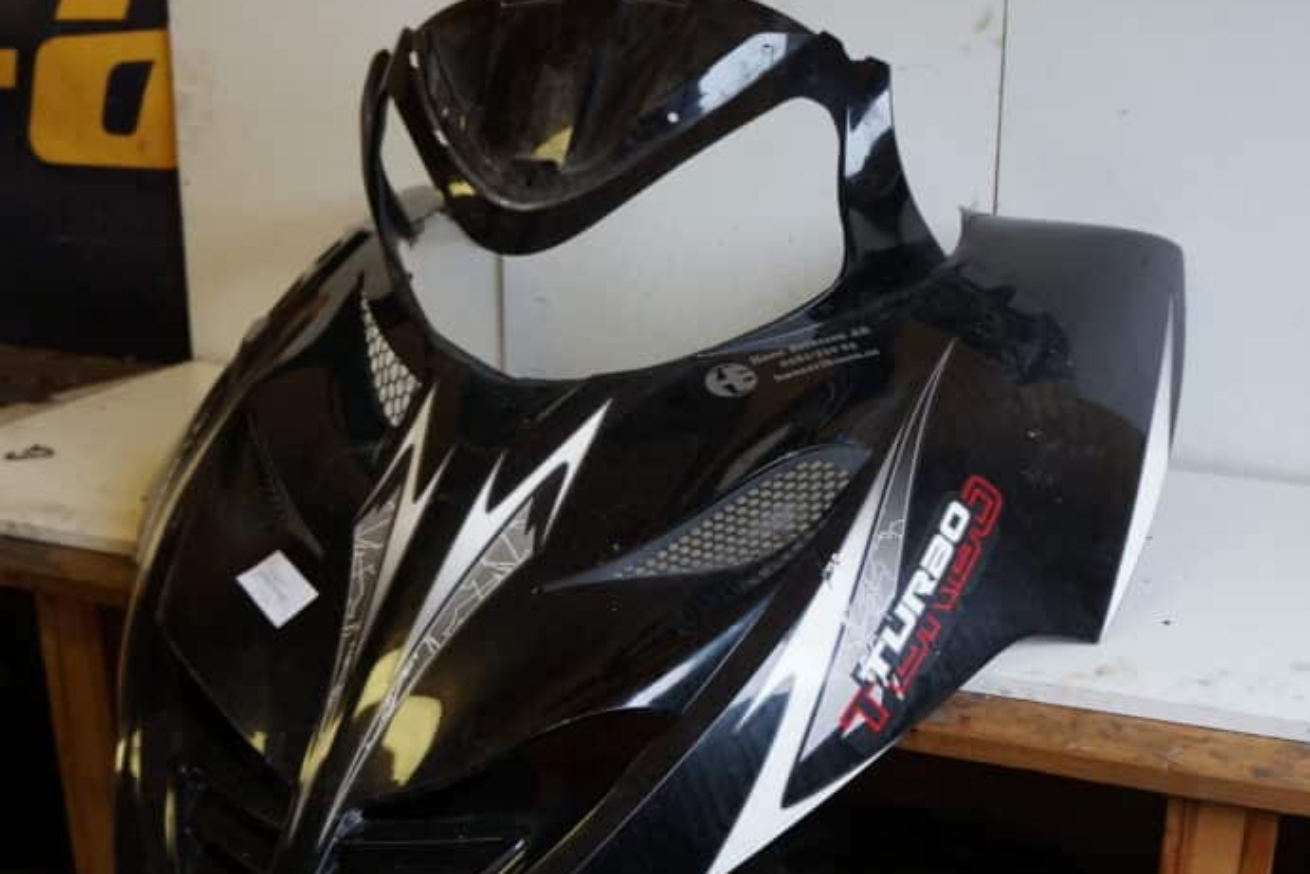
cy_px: 575
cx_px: 758
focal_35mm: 40
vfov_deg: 33.2
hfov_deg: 48.3
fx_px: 1456
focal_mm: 18
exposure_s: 1/60
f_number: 4
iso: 500
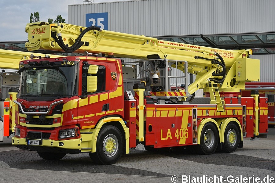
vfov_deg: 20.0
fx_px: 519
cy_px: 92
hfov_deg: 29.7
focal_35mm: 68
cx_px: 138
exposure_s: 1/250
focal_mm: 68
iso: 280
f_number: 8
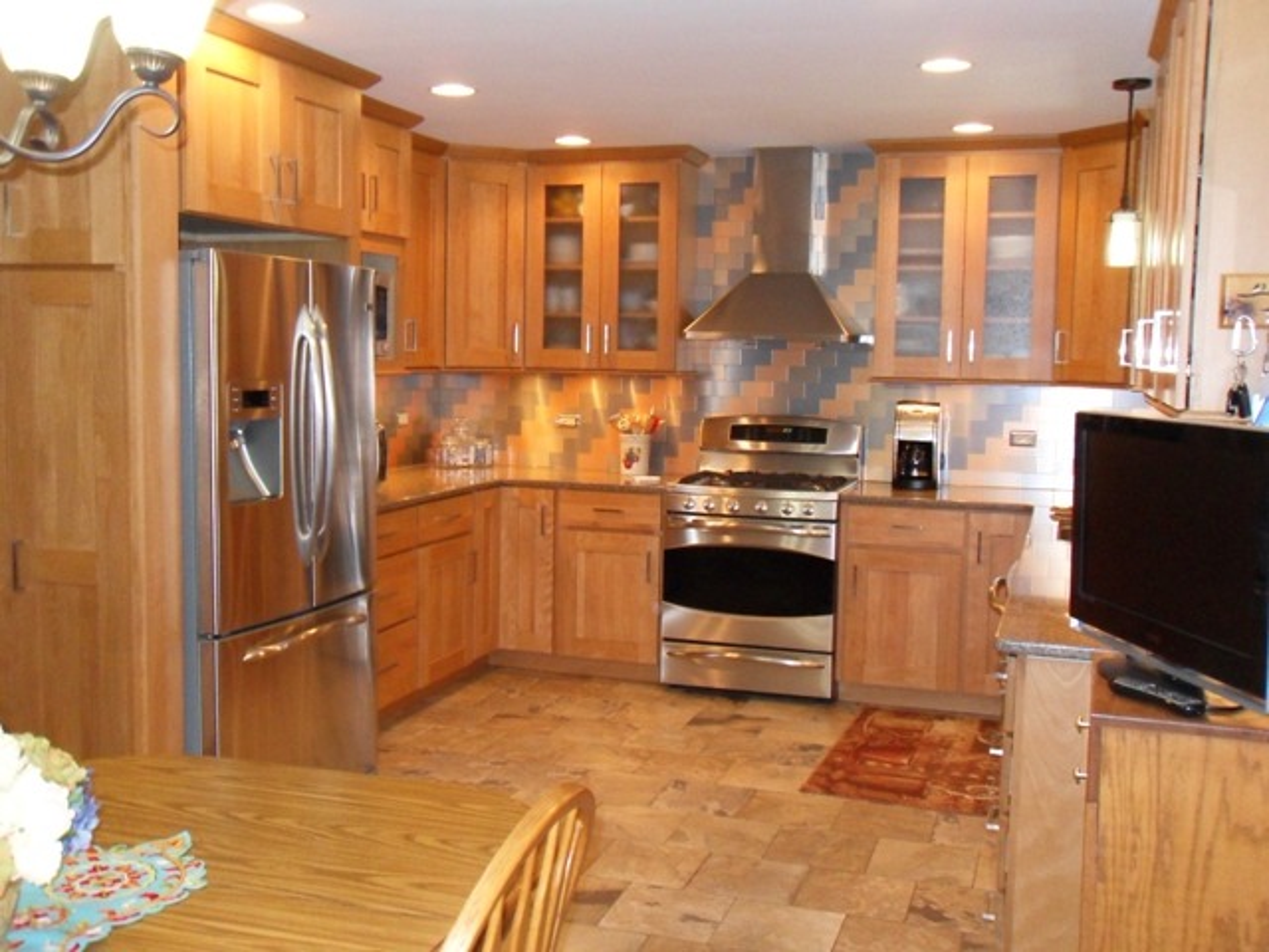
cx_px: 634
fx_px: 1283
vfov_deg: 40.7
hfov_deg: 52.6
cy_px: 476
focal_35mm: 35
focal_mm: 6.3
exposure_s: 1/45
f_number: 3.5
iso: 400
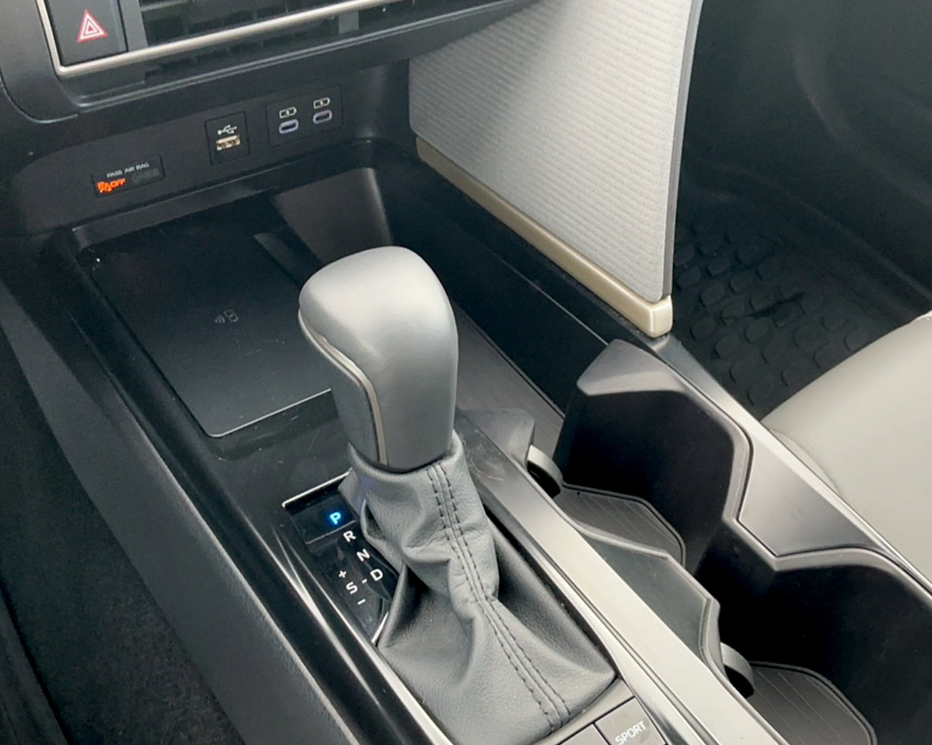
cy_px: 372
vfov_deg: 45.8
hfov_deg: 55.7
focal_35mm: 32
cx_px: 467
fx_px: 883
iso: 64
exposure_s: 1/60
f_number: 1.8
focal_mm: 3
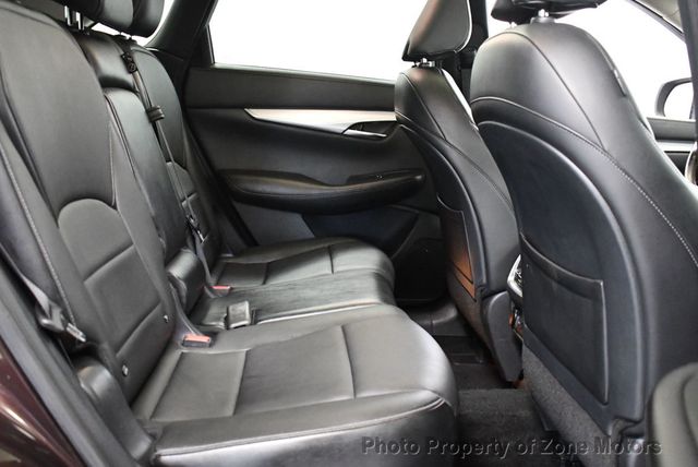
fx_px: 699
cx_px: 349
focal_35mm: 36
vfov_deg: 36.9
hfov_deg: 53.1
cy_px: 234
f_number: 3.5
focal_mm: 18
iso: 5600
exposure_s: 1/60
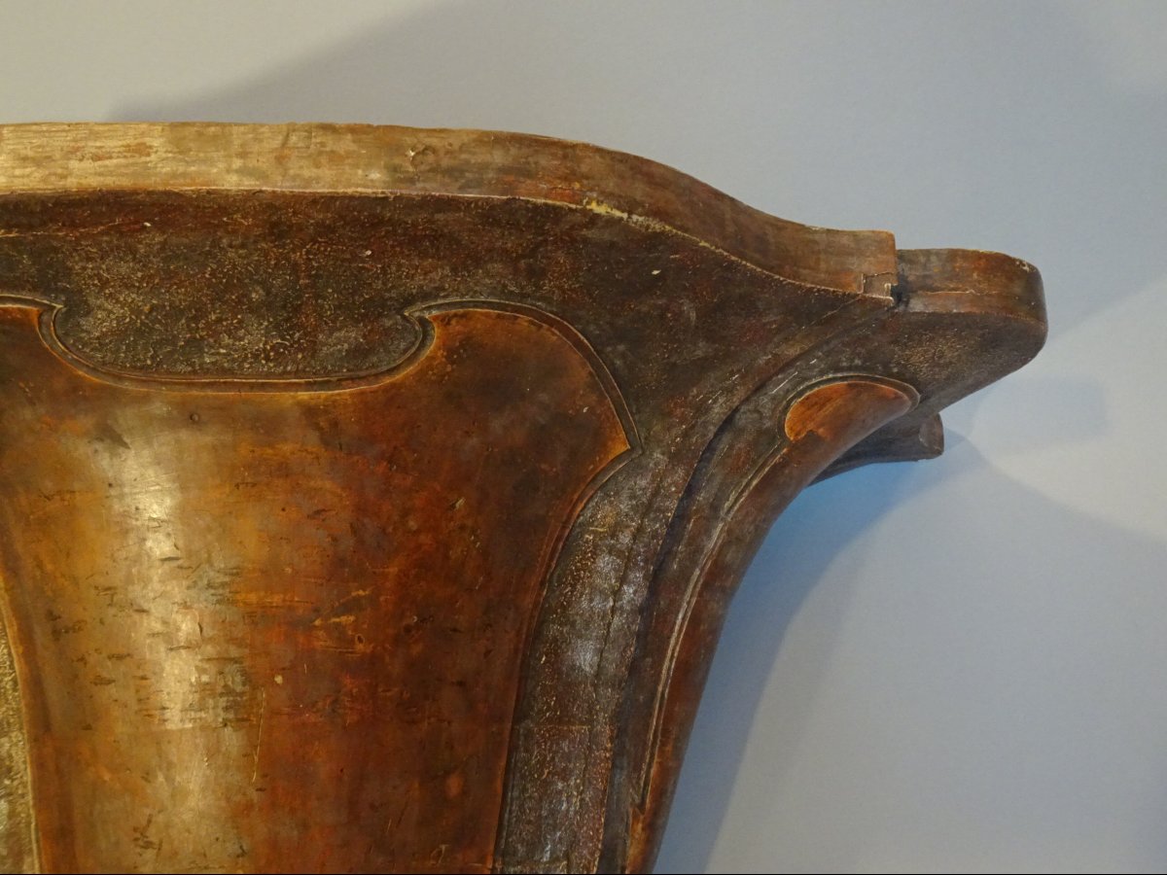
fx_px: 1113
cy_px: 438
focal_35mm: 33
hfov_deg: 55.4
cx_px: 584
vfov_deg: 42.9
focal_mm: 5.61
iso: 800
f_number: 4
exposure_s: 1/10
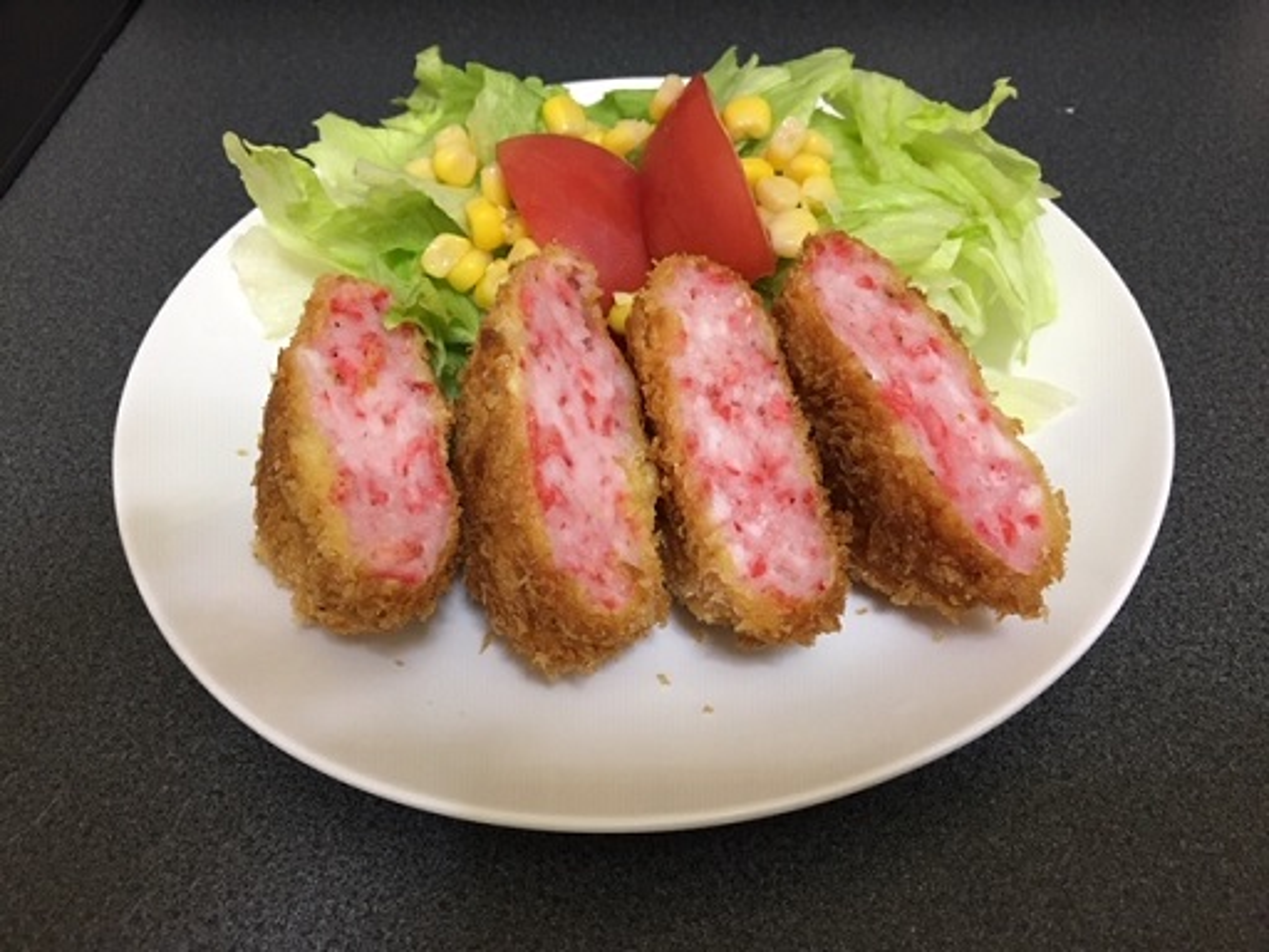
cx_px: 634
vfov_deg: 48.2
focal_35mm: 29
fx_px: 1063
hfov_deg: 61.7
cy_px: 476
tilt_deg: -49.8
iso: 125
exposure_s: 1/30
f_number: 2.2
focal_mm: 4.15
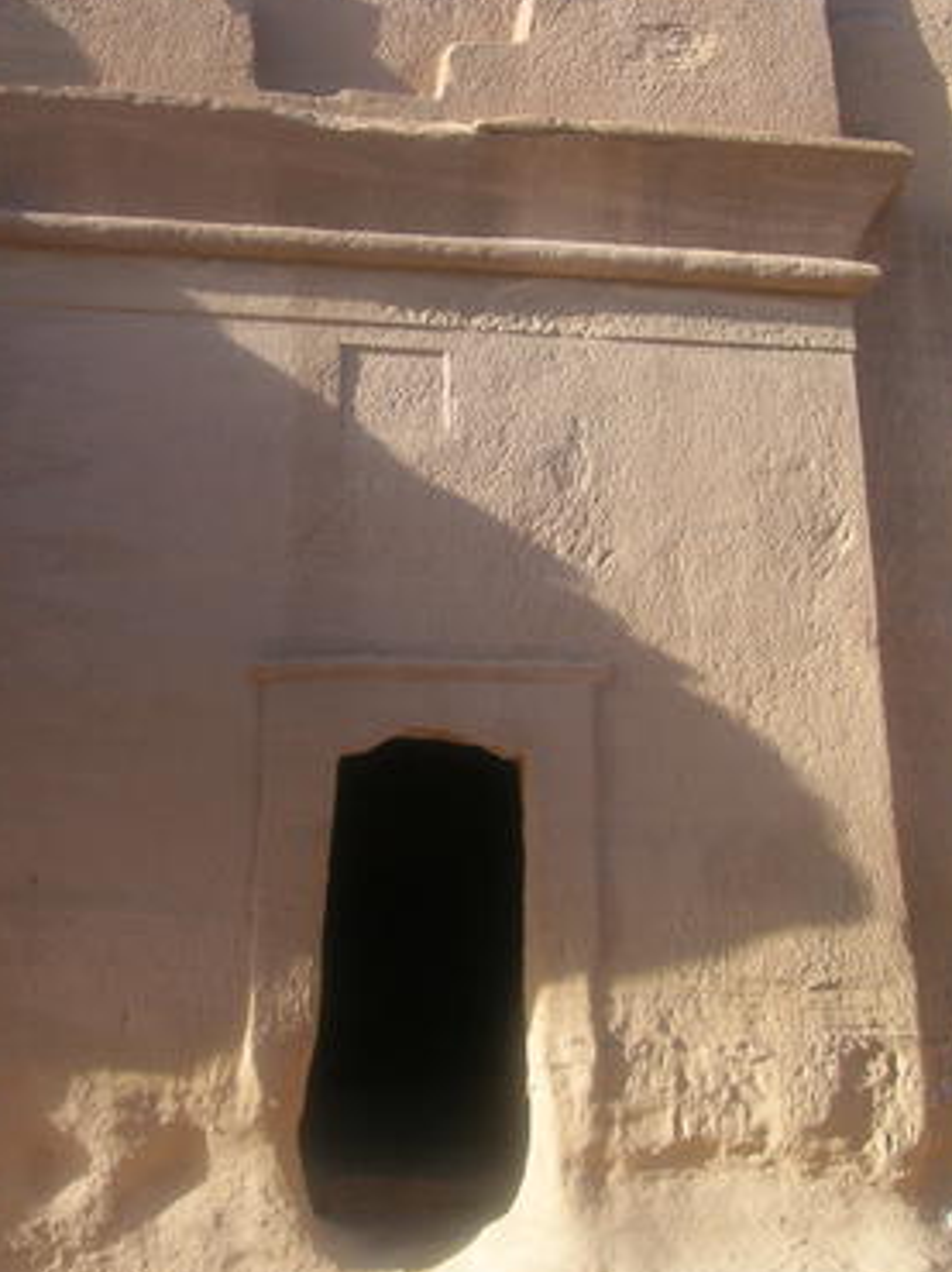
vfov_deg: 41.1
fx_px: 1689
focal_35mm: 46
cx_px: 435
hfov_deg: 31.5
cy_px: 505
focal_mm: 5.7
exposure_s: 1/109
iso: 50
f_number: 4.9
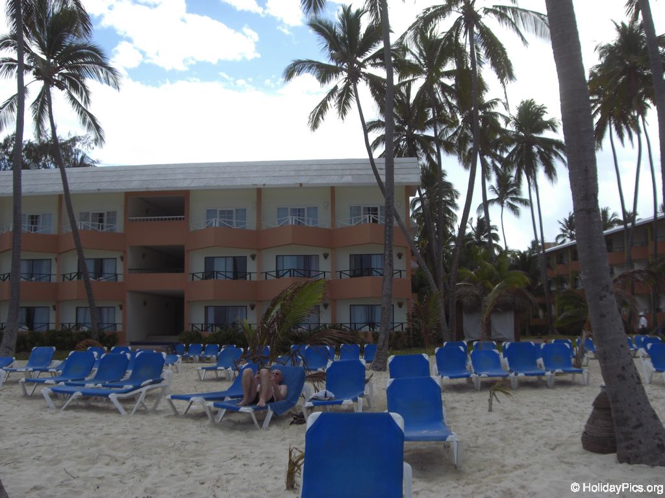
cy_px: 249
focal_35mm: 38
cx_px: 332
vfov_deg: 37.7
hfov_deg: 49.0
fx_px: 730
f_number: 2.7
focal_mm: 6.2
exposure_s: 1/800
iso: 64
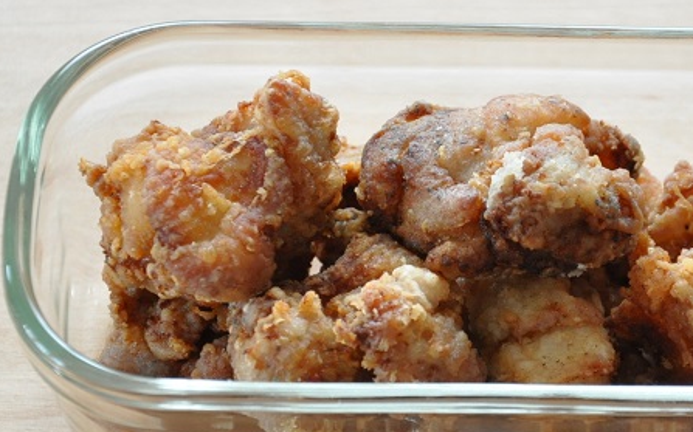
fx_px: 3869
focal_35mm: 205
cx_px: 536
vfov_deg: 6.4
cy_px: 258
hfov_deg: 10.2
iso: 1600
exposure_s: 1/20
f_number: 5.3
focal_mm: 75
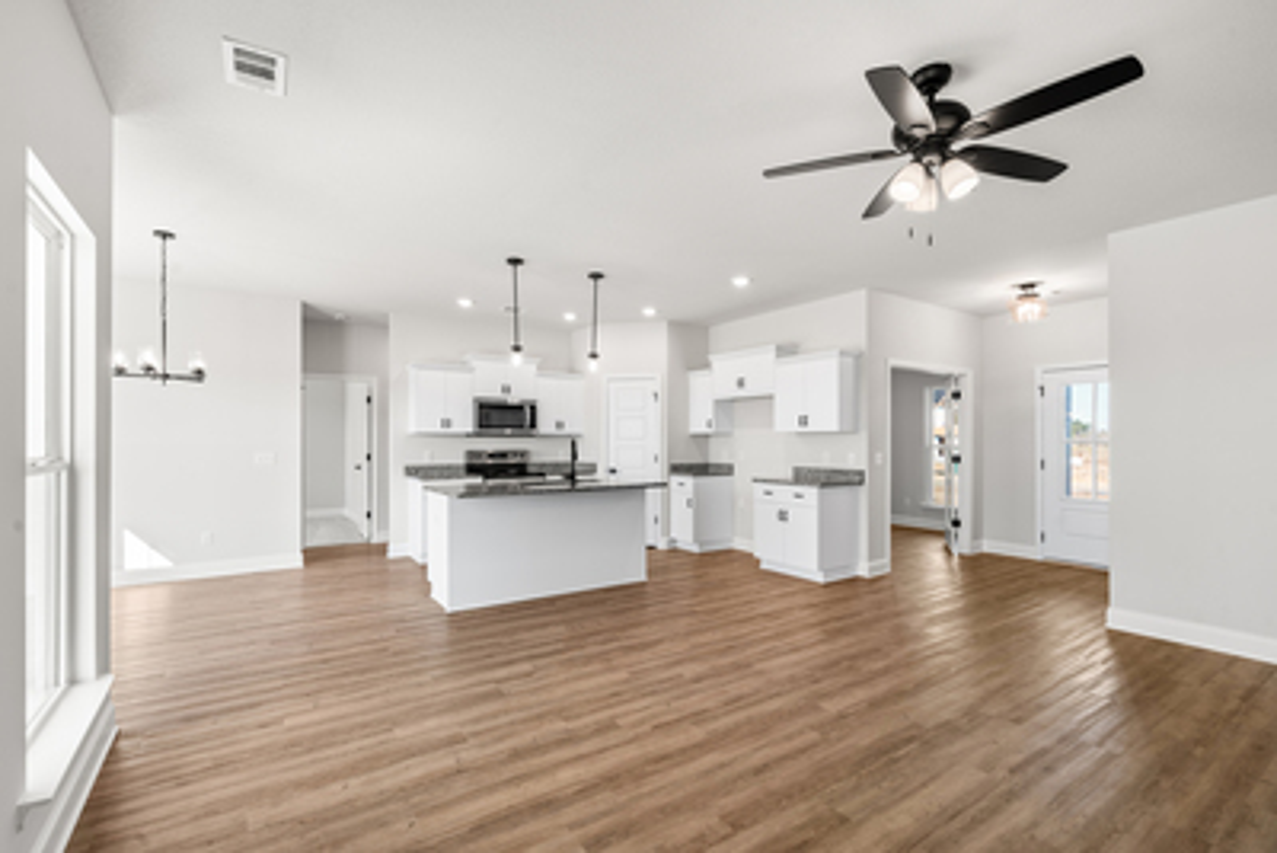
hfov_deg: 96.7
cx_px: 638
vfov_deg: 73.8
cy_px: 426
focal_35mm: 16
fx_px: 568
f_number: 9
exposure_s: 1/6
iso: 250
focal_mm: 16
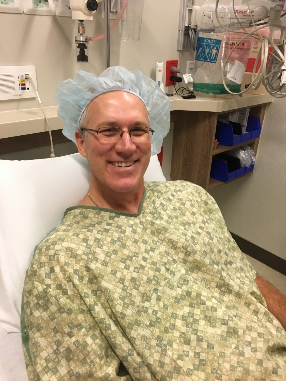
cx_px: 143
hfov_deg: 48.2
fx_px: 319
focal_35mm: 29
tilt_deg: -25.7
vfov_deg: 61.7
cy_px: 190
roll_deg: -1.1
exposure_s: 1/30
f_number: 2.2
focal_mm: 4.15
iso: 160
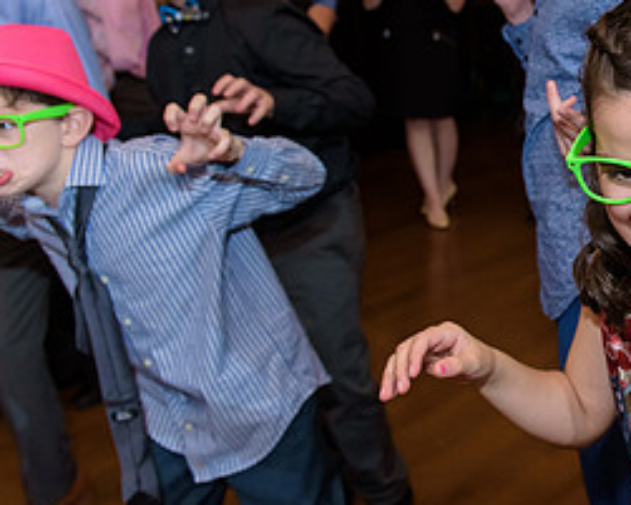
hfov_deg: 31.9
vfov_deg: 29.1
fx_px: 971
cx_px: 689
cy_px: 197
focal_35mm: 52
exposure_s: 1/125
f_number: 3.2
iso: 1600
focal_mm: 24
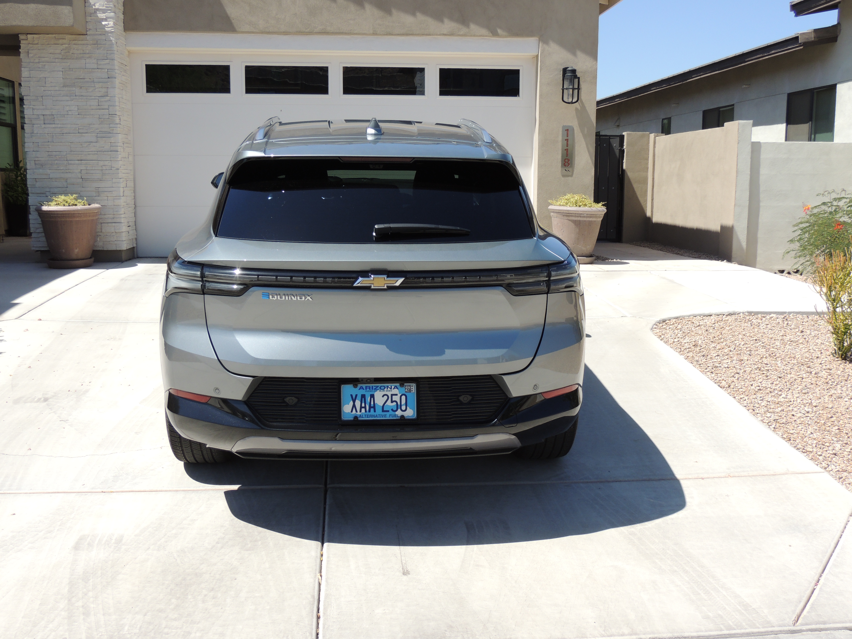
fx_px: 861
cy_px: 320
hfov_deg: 52.6
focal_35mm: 35
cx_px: 426
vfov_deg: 40.7
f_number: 3.3
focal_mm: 6.2
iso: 100
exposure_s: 1/1000
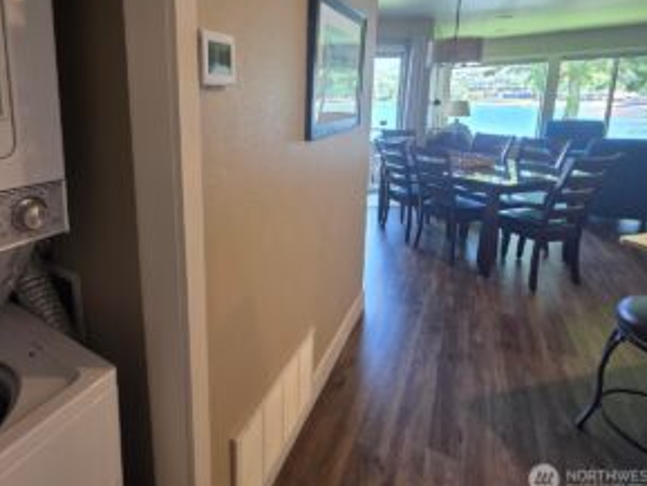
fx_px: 337
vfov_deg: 69.8
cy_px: 166
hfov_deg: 85.2
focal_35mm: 18
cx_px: 226
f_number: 1.9
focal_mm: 2.2
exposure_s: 1/60
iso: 250
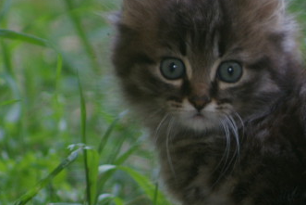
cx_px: 249
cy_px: 129
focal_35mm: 1086
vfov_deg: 1.3
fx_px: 9235
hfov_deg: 1.9
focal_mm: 300
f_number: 4.5
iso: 200
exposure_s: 1/30
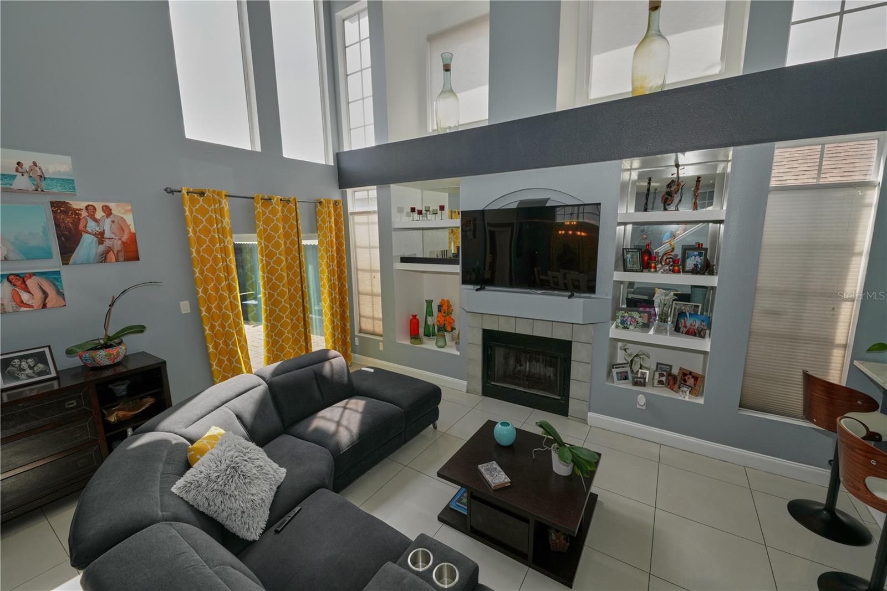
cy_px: 296
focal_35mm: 14
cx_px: 444
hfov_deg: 104.3
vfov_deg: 81.2
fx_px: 345
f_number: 9
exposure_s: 1/200
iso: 400
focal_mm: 14
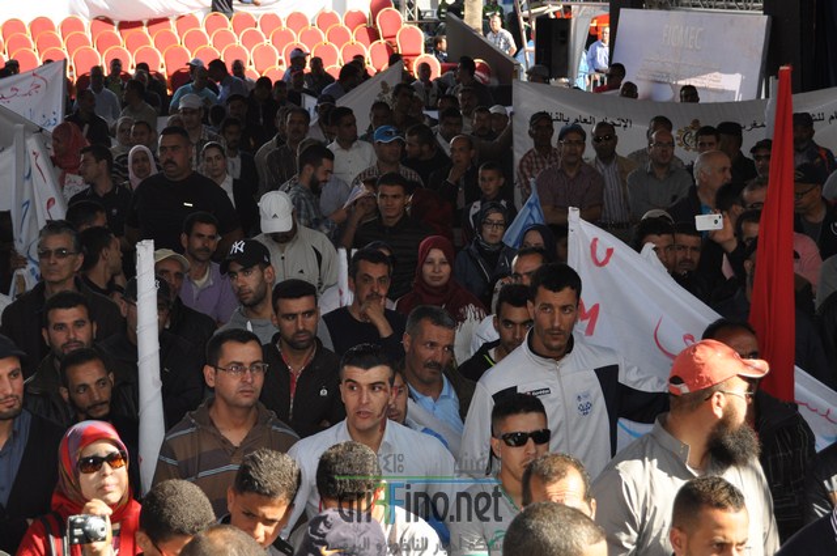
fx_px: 1916
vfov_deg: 16.5
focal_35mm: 82
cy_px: 278
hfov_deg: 24.6
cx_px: 418
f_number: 5.6
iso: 200
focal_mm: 55
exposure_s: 1/200
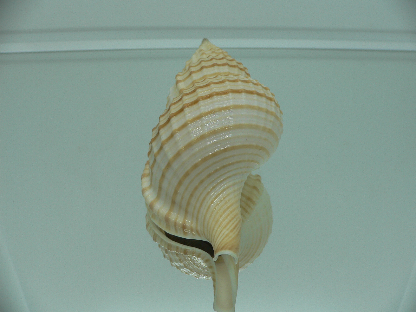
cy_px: 156
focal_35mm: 35
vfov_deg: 40.7
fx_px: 421
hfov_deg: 52.6
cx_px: 208
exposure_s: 1/60
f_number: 2.8
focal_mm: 4.6
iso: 80
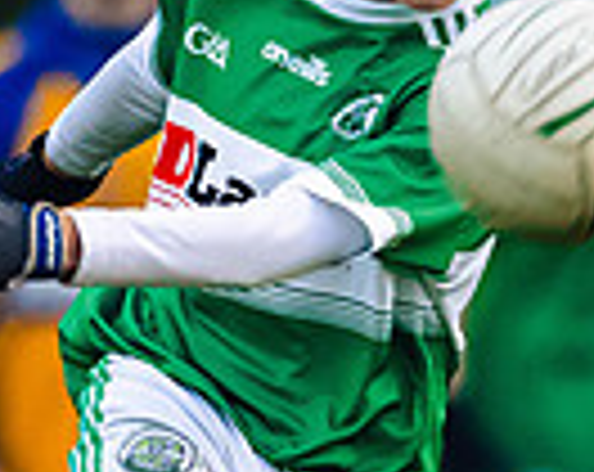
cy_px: 535
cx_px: 179
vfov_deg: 0.6
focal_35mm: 2617
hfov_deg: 0.7
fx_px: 45905
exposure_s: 1/1000
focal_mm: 400
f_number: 2.8
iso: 2500
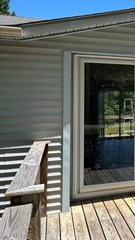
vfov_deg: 42.6
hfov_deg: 21.1
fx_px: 305
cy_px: 92
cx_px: 202
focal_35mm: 48
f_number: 1.5
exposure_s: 1/2083
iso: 50
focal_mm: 5.7
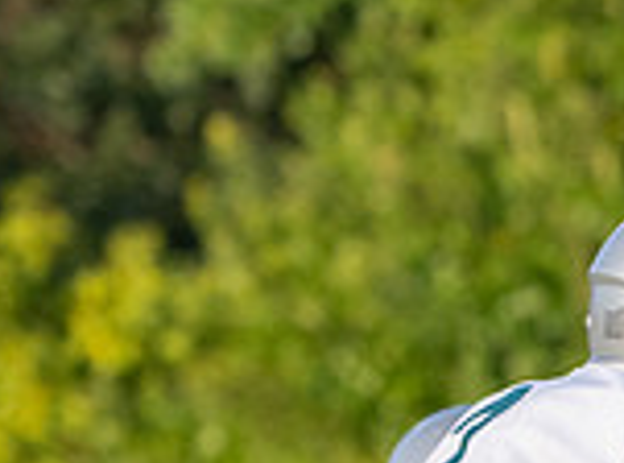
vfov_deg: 1.1
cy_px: 940
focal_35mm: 1301
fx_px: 23359
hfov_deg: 1.5
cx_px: 1004
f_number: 7.1
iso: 800
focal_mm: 282
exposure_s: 1/1250
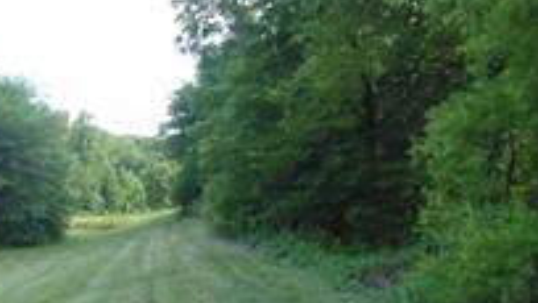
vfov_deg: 29.1
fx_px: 571
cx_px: 113
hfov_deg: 47.9
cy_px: 245
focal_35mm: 40
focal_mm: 4
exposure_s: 1/100
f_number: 3.1
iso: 80
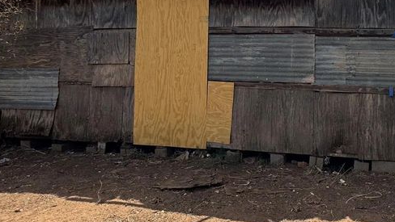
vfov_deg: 36.0
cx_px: 291
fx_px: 335
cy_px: 59
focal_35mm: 32
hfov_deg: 58.2
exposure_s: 1/921
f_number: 2.2
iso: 40
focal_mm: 2.22
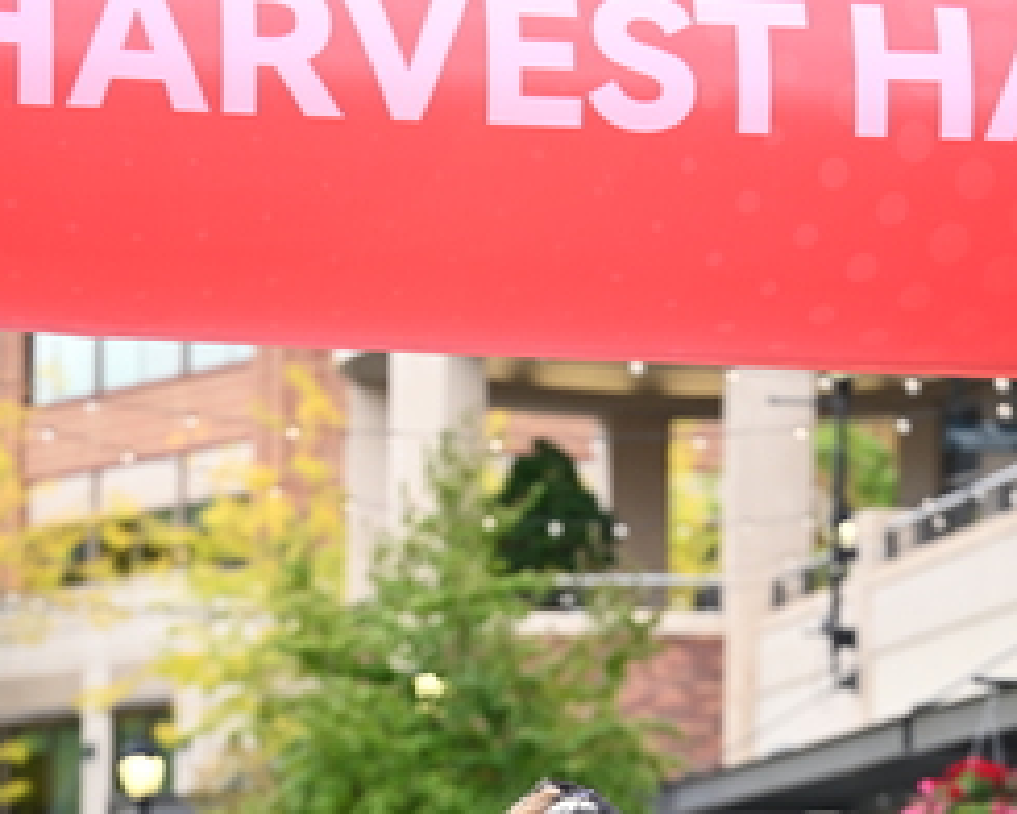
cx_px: 666
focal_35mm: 177
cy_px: 1009
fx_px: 5328
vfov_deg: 8.6
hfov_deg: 10.9
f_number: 2.8
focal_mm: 84
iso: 640
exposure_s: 1/1250
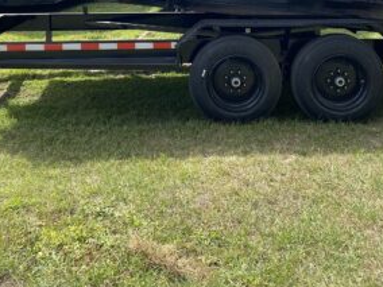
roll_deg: +2.1
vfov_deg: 25.1
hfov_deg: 34.9
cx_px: 198
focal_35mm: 55
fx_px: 609
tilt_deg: -8.3
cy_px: -9
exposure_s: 1/1808
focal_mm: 4.25
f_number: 1.8
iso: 32
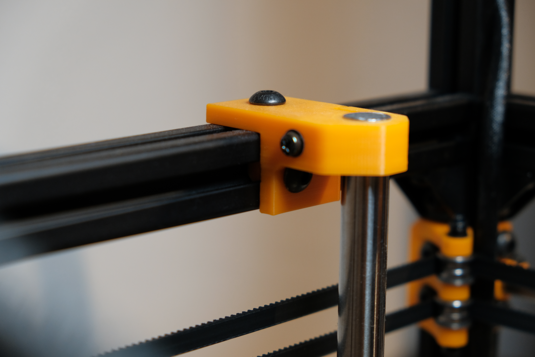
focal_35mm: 83
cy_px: 178
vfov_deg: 16.5
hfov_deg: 24.5
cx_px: 268
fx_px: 1233
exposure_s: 1/60
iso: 800
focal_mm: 55
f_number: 4
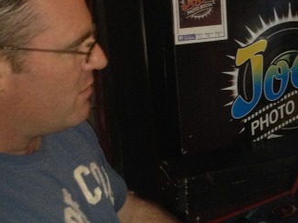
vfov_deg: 16.9
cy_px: 77
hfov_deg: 21.9
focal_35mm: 87
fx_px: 748
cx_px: 279
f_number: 2.4
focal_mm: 4.28
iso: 250
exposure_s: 1/16
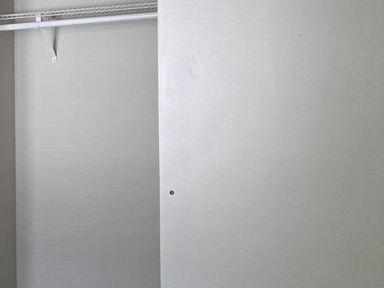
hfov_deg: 23.8
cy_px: 184
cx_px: -129
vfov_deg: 20.7
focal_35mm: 71
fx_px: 788
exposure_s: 1/60
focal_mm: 5.4
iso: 125
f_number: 1.8
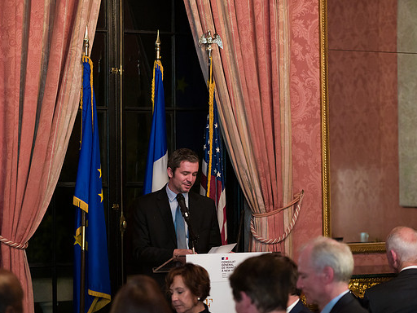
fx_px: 1277
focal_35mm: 106
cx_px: 188
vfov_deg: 14.0
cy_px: 157
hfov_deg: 18.5
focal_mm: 95
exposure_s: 1/200
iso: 3200
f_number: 3.2
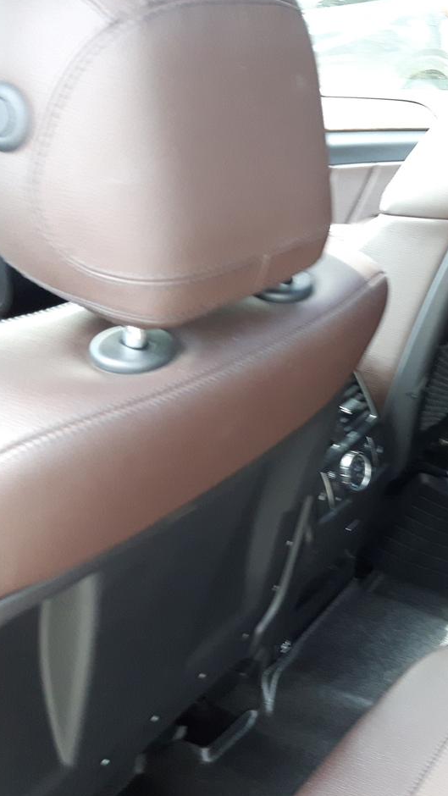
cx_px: 479
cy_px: 400
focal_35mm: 46
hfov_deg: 24.4
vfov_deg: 44.6
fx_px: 971
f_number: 1.9
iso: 200
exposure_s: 1/33
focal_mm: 3.7
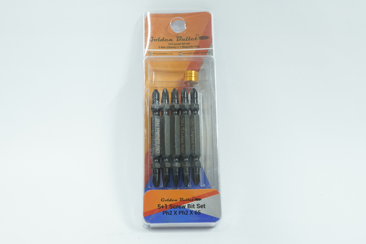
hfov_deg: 41.1
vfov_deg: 28.1
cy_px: 122
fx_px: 488
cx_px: 183
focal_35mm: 48
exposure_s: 1/4
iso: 640
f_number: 8
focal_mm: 32
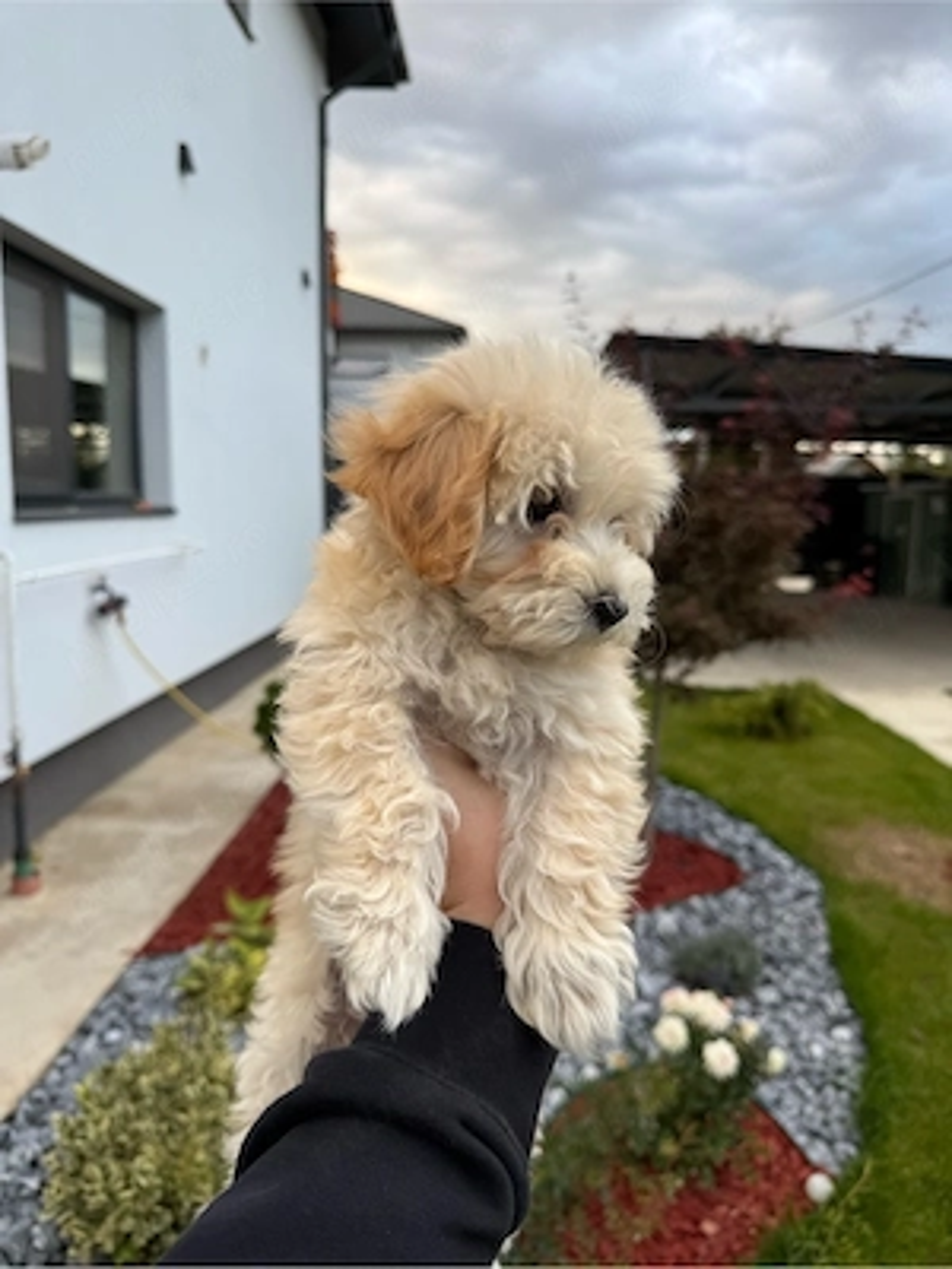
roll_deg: -1.0
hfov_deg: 56.8
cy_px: 634
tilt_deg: -7.3
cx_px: 476
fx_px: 880
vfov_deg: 71.6
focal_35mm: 24
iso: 80
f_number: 1.78
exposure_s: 1/333
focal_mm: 6.76
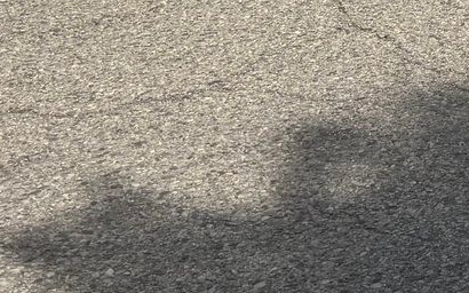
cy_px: -349
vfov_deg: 9.6
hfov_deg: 15.6
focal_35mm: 124
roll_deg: -1.7
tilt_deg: -8.3
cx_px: 694
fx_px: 1585
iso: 80
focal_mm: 6.76
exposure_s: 1/6410
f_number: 1.78
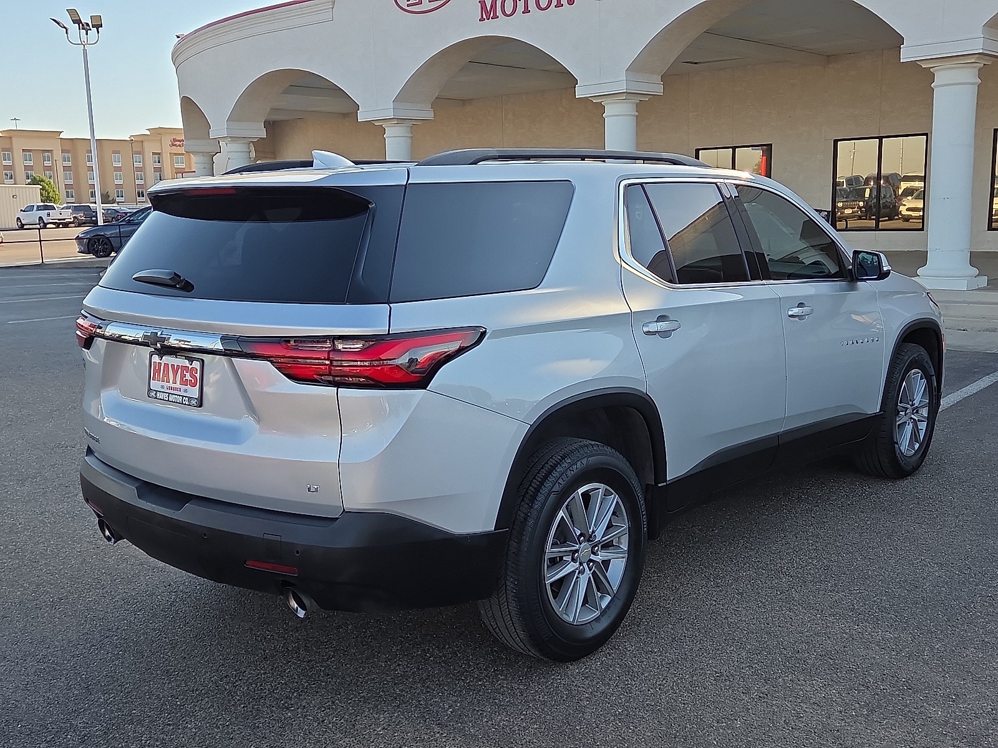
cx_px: 499
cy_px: 374
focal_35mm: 35
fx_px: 1009
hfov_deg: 52.6
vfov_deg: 40.7
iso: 25
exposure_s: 1/714
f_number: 1.8
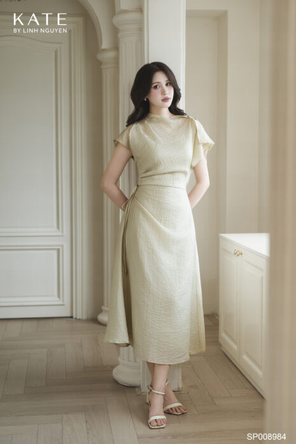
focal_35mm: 56
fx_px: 691
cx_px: 148
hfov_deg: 24.2
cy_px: 222
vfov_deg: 35.6
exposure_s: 1/200
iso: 250
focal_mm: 56
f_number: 3.2
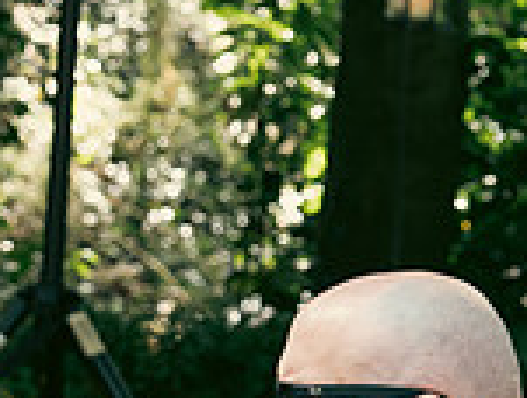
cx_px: 412
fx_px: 3937
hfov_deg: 7.6
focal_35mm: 258
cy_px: 595
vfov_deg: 5.7
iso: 500
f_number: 3.5
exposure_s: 1/200
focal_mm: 47
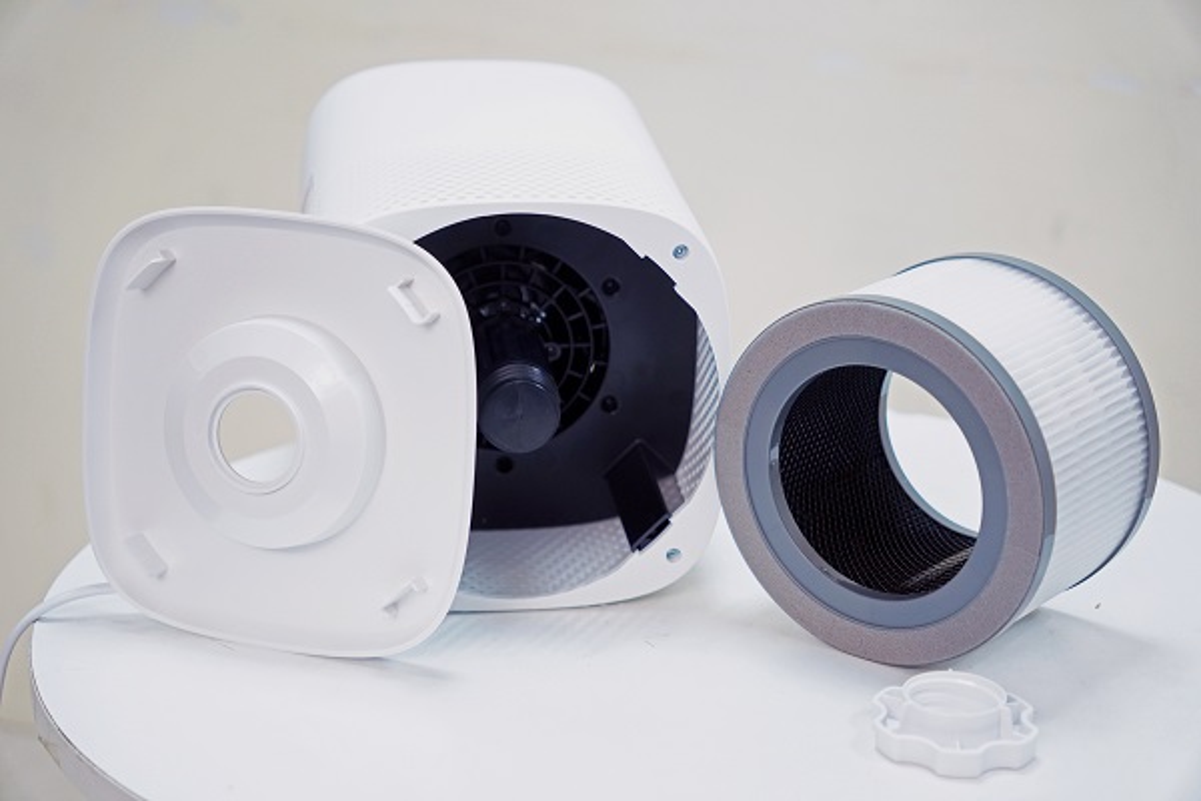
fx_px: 2117
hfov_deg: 31.7
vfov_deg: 21.4
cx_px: 600
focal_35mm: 63
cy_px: 400
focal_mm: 42.3
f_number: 2.8
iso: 800
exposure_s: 1/80
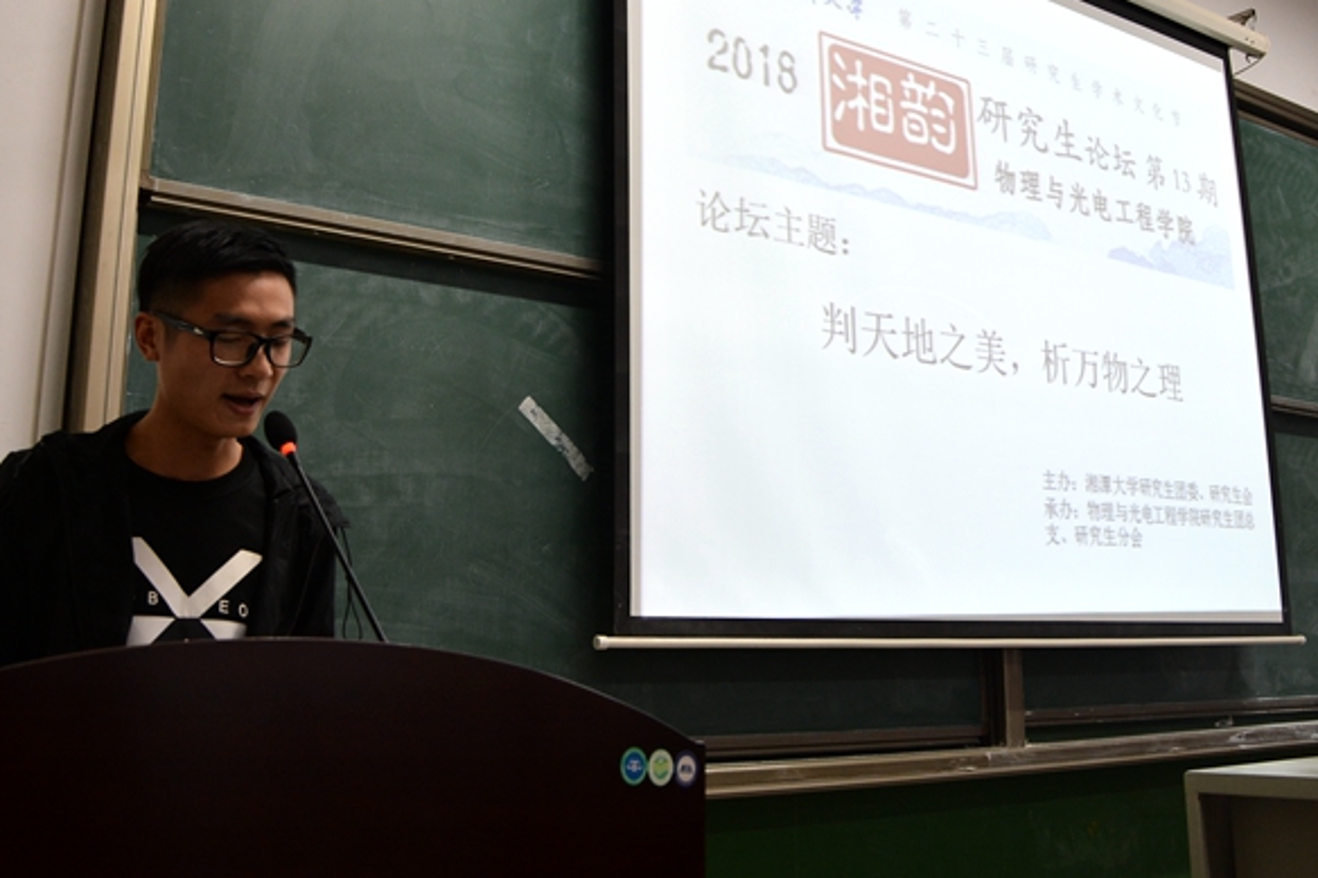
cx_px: 600
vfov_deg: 35.7
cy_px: 333
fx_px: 1354
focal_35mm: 37
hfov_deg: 51.8
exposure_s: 1/30
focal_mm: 18
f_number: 5
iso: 400
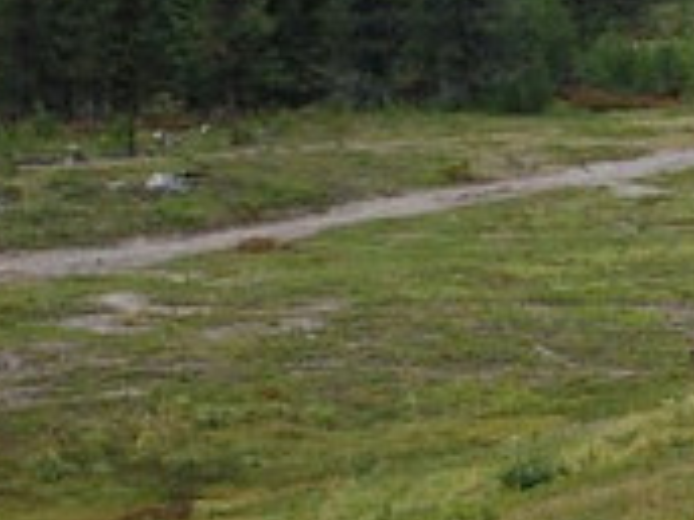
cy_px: 272
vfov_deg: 7.6
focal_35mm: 195
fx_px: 3909
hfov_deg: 9.9
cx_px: 1013
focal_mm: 40
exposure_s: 1/4000
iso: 1600
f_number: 4.5
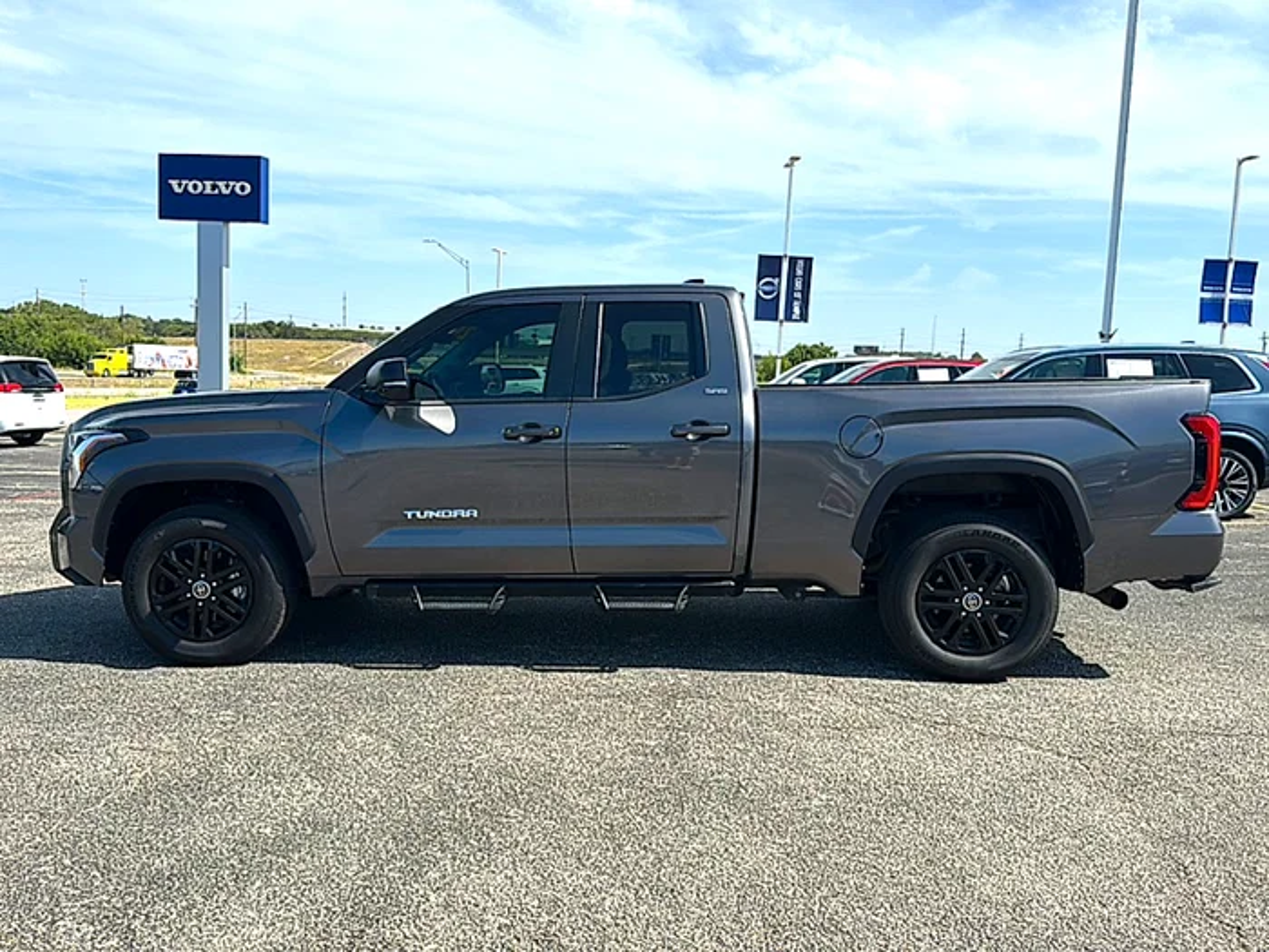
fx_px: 916
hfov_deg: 69.4
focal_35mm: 25
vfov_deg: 54.9
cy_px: 476
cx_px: 634
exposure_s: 1/5051
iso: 80
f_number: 1.78
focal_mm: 6.86
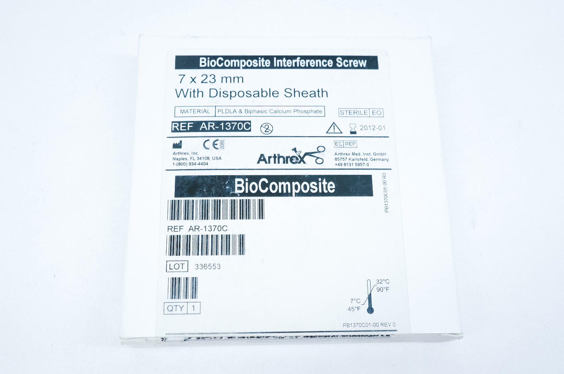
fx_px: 634
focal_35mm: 40
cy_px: 187
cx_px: 282
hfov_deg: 48.0
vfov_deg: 32.9
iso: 400
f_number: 7.1
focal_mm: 27
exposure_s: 1/50
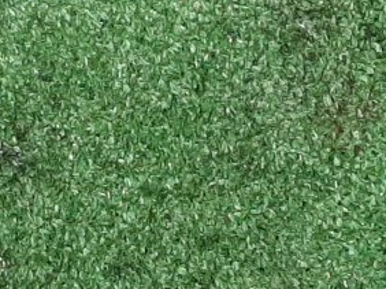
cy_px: -434
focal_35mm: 133
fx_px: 1482
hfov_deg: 12.6
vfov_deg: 9.7
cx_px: -439
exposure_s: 1/33
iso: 169
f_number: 1.7
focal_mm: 3.93
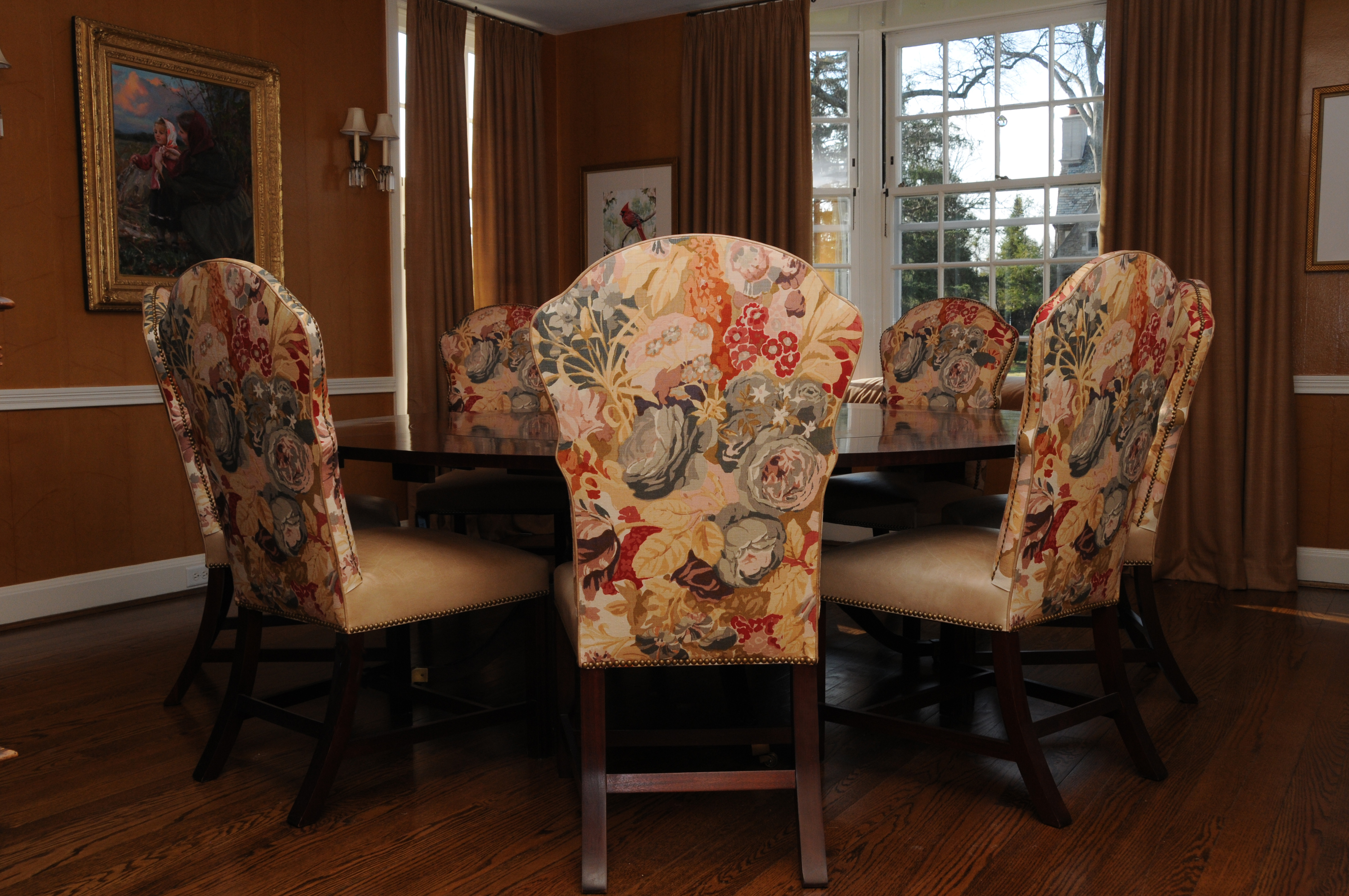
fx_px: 1235
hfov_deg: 57.3
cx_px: 674
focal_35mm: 33
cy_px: 448
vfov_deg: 39.9
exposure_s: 1/125
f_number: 11
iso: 400
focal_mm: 22
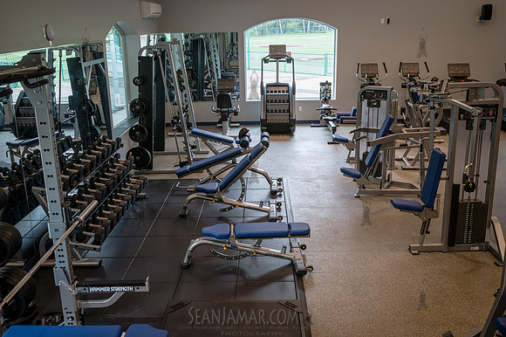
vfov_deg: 37.8
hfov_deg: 54.5
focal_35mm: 35
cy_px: 168
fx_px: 492
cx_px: 253
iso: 4000
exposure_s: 1/320
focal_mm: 35
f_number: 7.1
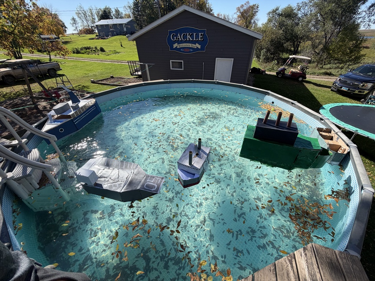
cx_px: 188
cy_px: 140
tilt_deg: -34.5
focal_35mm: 14
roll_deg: +1.5
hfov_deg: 102.1
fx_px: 152
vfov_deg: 85.7
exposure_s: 1/770
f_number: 2.2
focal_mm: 2.22
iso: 32
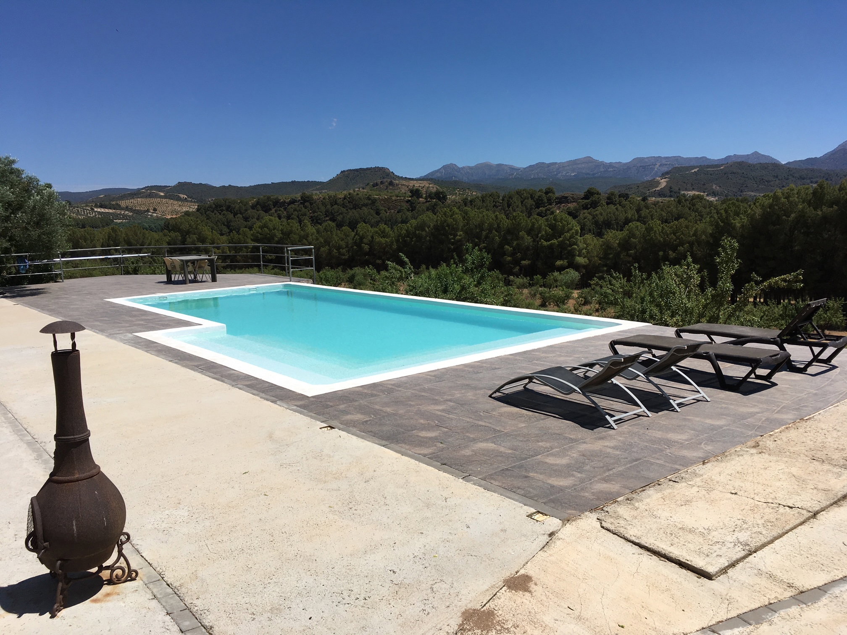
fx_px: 710
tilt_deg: -9.5
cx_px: 424
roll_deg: +0.7
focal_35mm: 29
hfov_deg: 61.7
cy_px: 318
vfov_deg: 48.2
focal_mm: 4.15
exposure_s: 1/3205
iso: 25
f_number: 2.2
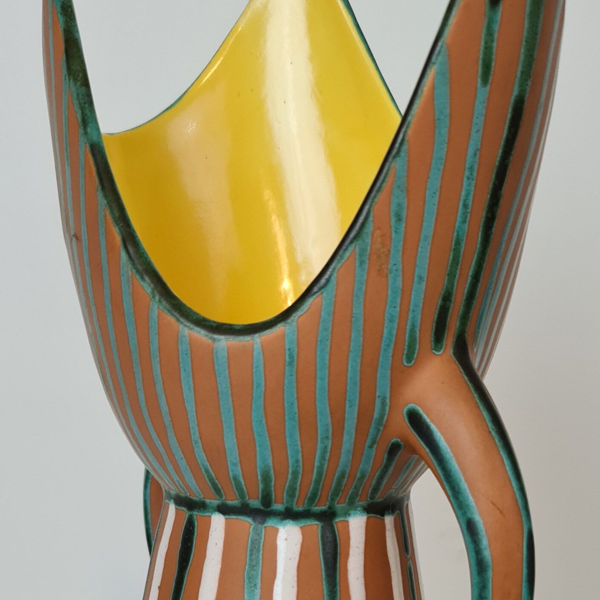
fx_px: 1235
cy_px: 557
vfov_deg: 26.3
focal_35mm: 63
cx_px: 339
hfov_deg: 27.3
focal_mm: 7
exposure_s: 1/100
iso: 125
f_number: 1.8
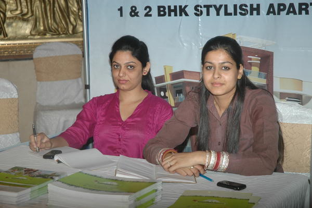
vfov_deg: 14.7
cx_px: 156
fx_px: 805
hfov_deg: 21.9
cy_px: 104
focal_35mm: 93
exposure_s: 1/60
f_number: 4.5
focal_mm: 62
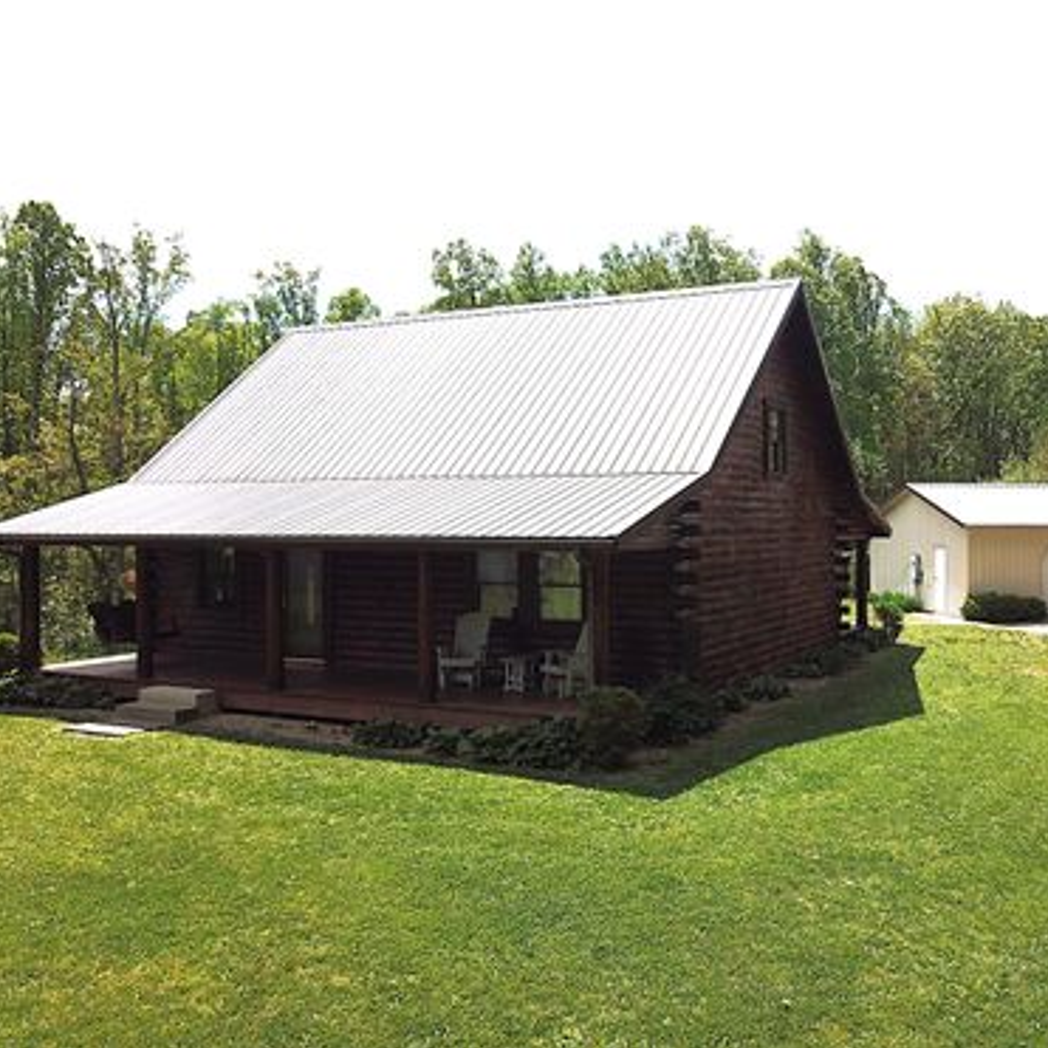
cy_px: 527
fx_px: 1062
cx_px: 650
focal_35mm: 31
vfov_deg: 52.5
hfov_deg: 52.0
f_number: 2.2
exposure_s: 1/1488
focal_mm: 4.7
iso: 100
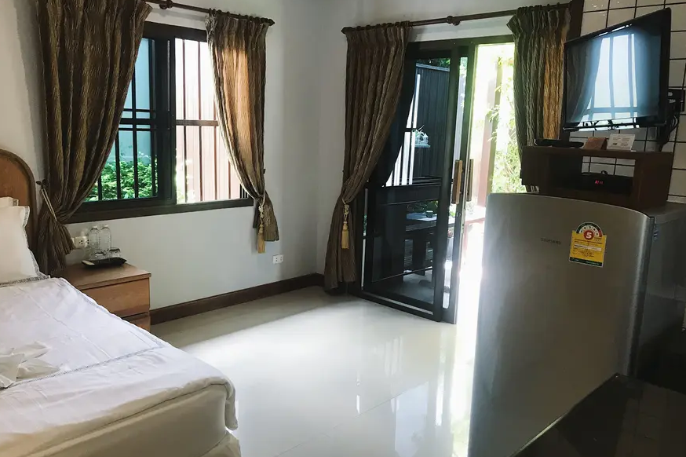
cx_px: 345
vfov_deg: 43.6
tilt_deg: -11.5
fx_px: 571
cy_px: 231
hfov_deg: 61.9
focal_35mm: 30
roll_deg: -3.1
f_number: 1.8
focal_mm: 3.99
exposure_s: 1/33
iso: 32
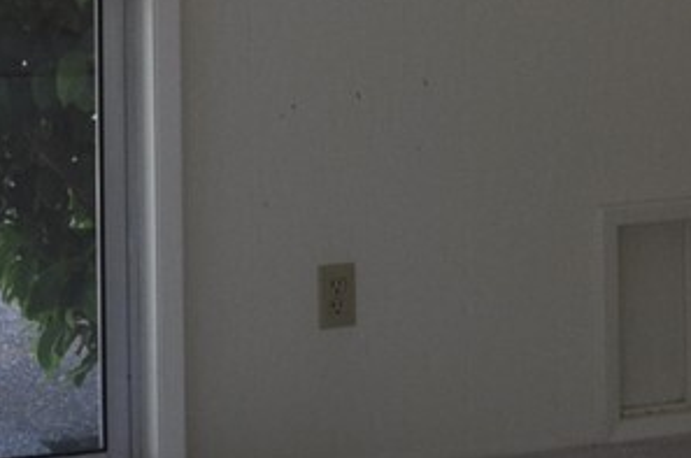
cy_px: -303
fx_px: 3296
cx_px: 705
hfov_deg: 11.8
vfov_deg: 7.8
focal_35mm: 172
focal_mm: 20
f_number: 8
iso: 200
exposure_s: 1/60
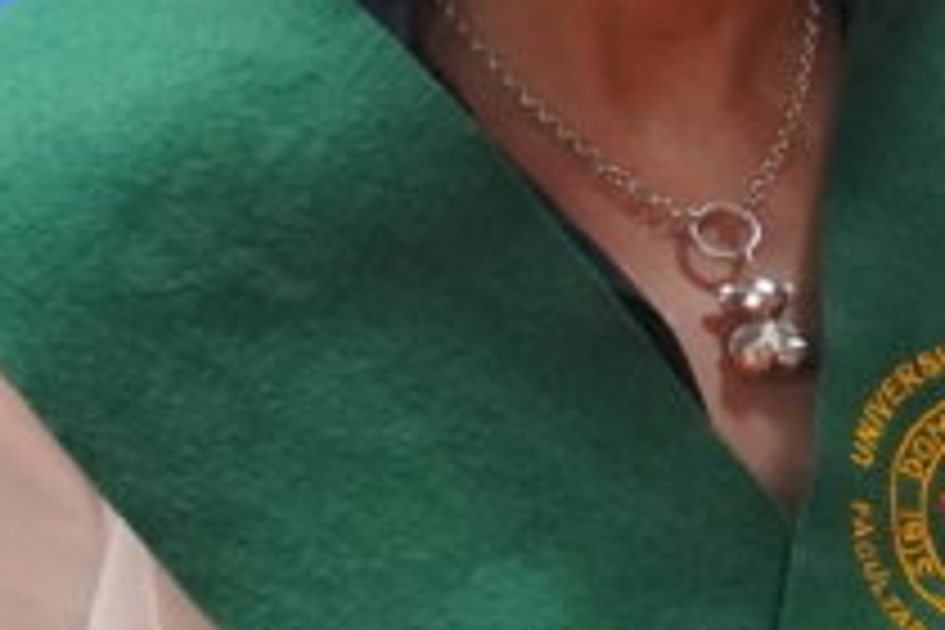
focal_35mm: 201
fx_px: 5276
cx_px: 1066
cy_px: 493
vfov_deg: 6.8
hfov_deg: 10.1
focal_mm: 22
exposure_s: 1/160
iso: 3200
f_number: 4
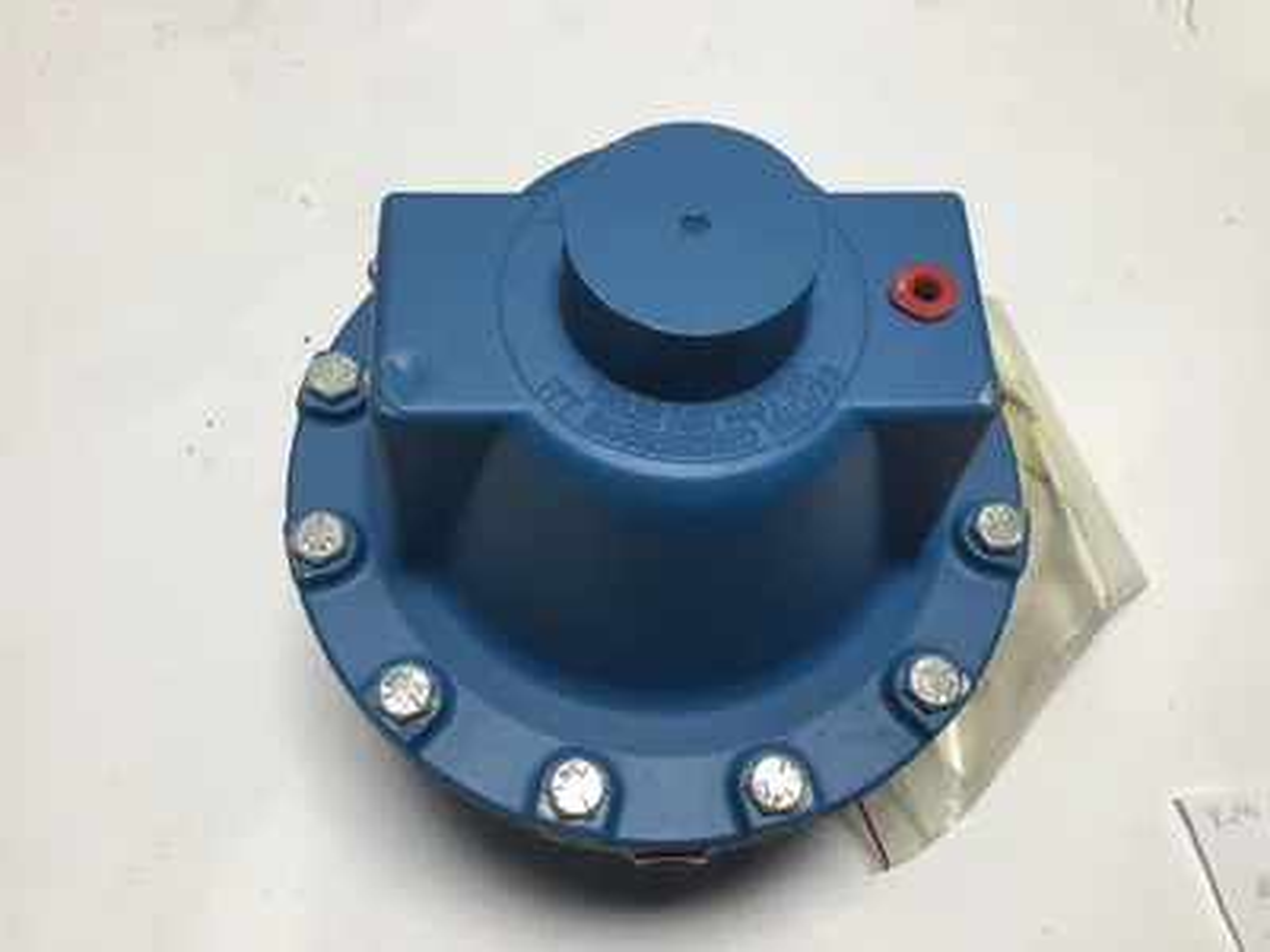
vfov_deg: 45.4
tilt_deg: -62.8
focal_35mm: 31
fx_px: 1137
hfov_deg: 58.4
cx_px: 635
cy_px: 476
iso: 25
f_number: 2.4
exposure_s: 1/120
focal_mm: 3.3
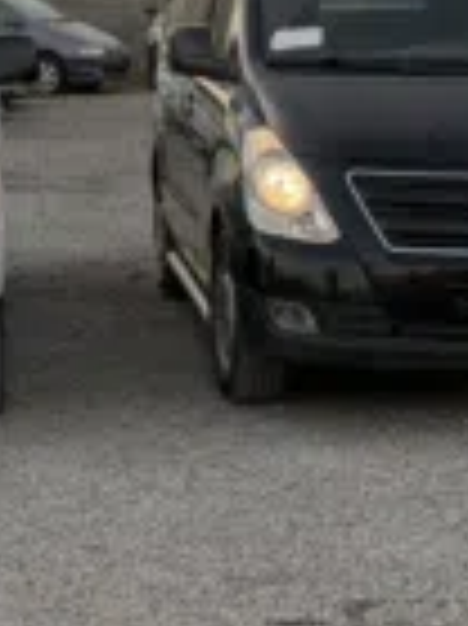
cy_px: -5
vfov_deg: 14.1
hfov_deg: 10.7
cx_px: 76
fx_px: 2491
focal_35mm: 138
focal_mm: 6.76
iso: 100
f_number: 1.78
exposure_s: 1/204
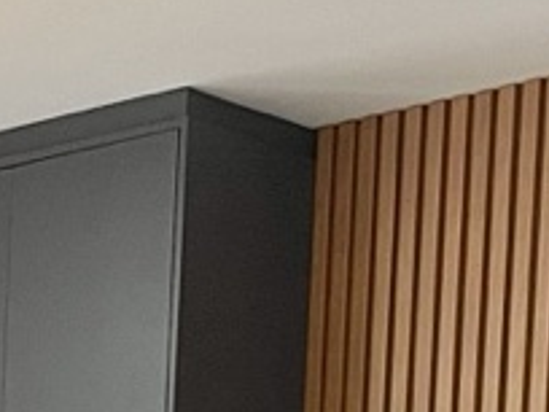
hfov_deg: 11.0
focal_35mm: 178
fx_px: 2823
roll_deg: -2.0
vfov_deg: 7.5
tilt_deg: -3.6
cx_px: -27
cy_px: 1139
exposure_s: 1/79
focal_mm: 4.2
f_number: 1.6
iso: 125
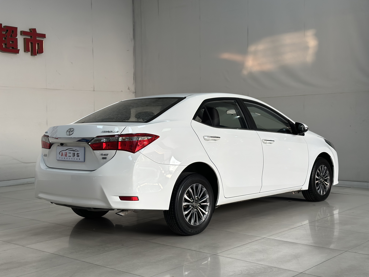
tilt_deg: -1.9
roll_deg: +0.5
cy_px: 138
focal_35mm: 48
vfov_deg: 30.3
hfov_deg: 39.7
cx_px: 184
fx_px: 512
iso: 80
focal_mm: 6.86
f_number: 1.78
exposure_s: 1/339
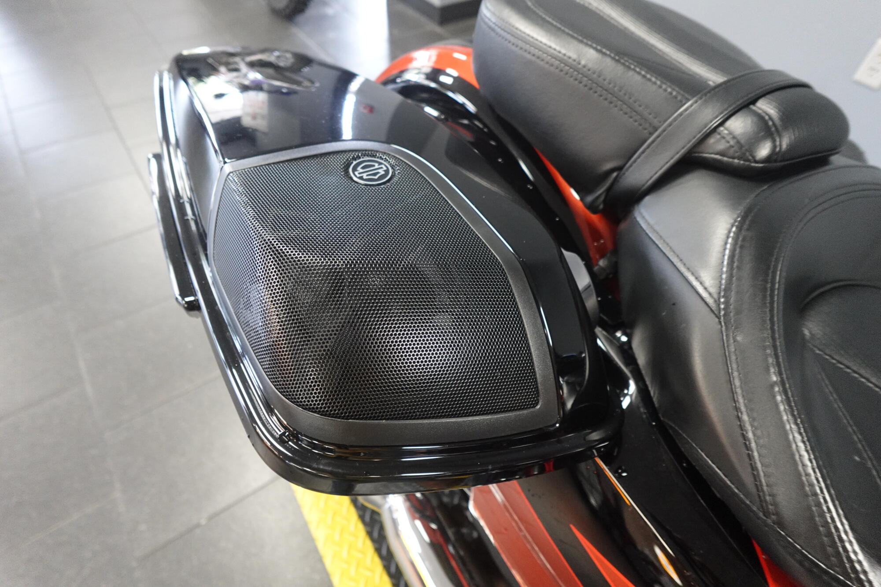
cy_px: 294
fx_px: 489
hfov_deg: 84.0
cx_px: 440
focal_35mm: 20
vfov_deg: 61.9
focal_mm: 7.6
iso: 1250
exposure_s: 1/80
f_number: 2
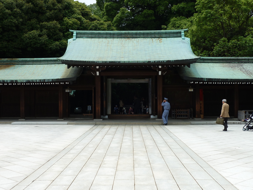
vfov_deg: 30.3
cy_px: 95
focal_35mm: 48
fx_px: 351
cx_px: 126
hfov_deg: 39.7
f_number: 4.5
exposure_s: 1/400
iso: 80
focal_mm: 7.9
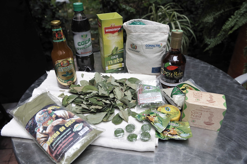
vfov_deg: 41.1
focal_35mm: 32
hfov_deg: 58.7
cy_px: 82
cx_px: 124
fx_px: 219
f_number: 6.3
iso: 400
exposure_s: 1/125
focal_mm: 32
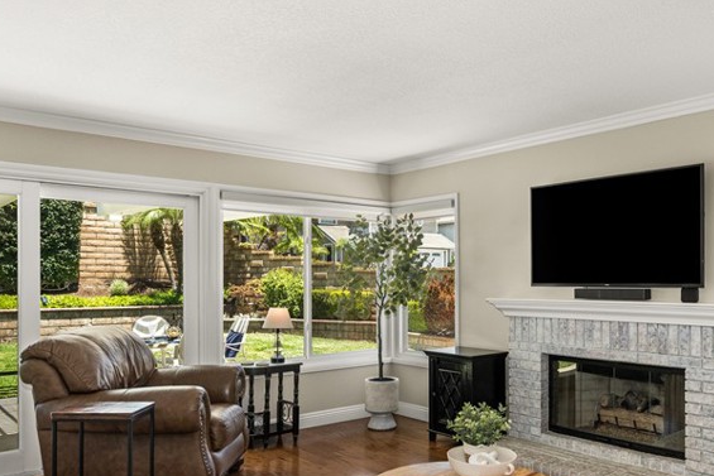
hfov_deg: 61.8
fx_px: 593
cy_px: 277
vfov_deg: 43.6
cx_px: 408
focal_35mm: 30
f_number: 6.3
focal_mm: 16.5
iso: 100
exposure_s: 1/25
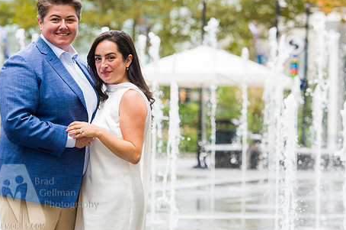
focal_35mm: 194
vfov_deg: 7.1
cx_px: 148
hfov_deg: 10.6
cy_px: 96
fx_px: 1861
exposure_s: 1/320
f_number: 5
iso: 800
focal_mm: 140
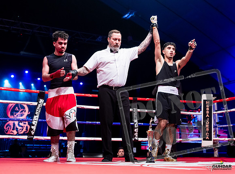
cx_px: 144
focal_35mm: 46
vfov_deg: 31.3
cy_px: 78
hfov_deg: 41.2
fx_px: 311
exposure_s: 1/800
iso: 4000
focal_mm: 39
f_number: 2.8
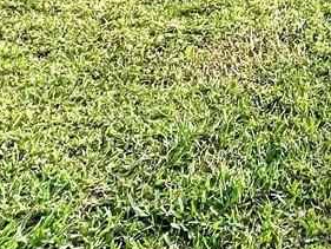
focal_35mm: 74
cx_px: 596
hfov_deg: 19.6
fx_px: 708
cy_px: -340
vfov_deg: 14.1
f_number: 1.8
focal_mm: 1.57
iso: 32
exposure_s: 1/2096
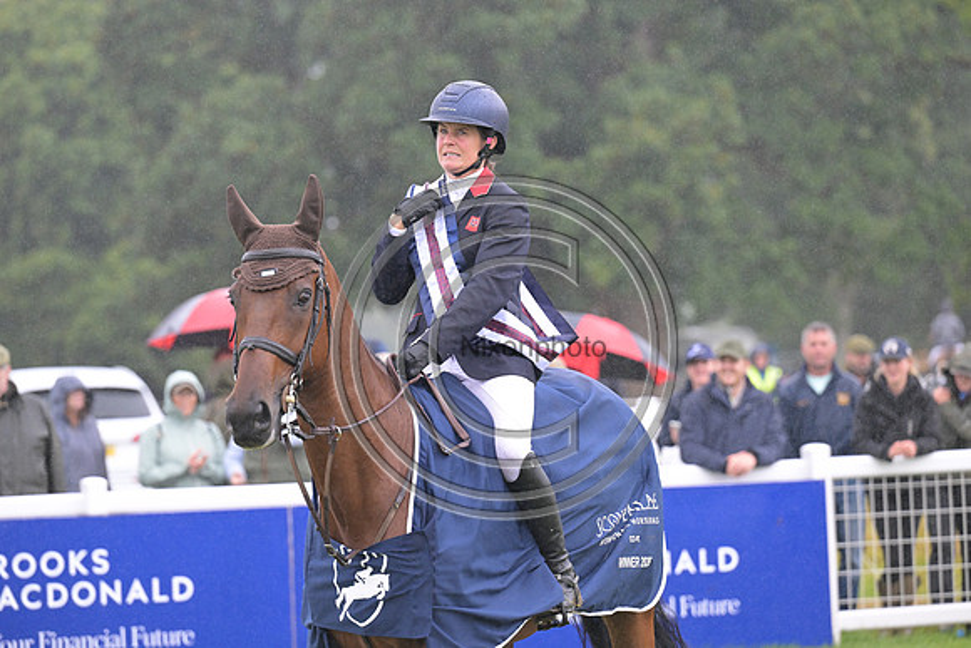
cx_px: 486
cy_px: 324
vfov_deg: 7.4
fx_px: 4991
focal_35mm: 185
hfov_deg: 11.1
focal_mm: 185
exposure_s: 1/1250
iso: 2500
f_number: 4.5
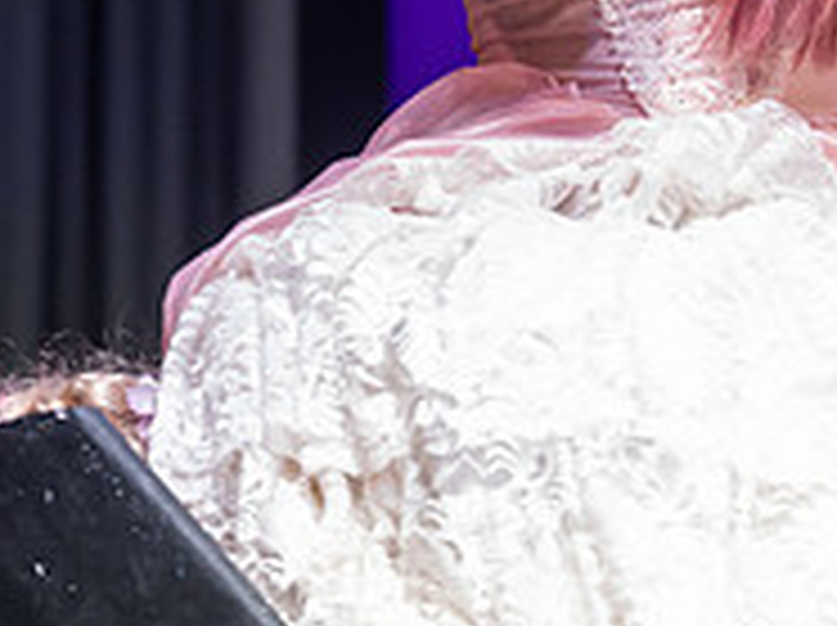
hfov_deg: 2.6
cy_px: -96
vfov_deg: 2.0
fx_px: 18135
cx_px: 631
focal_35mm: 751
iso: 1800
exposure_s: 1/250
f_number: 2.8
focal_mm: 200
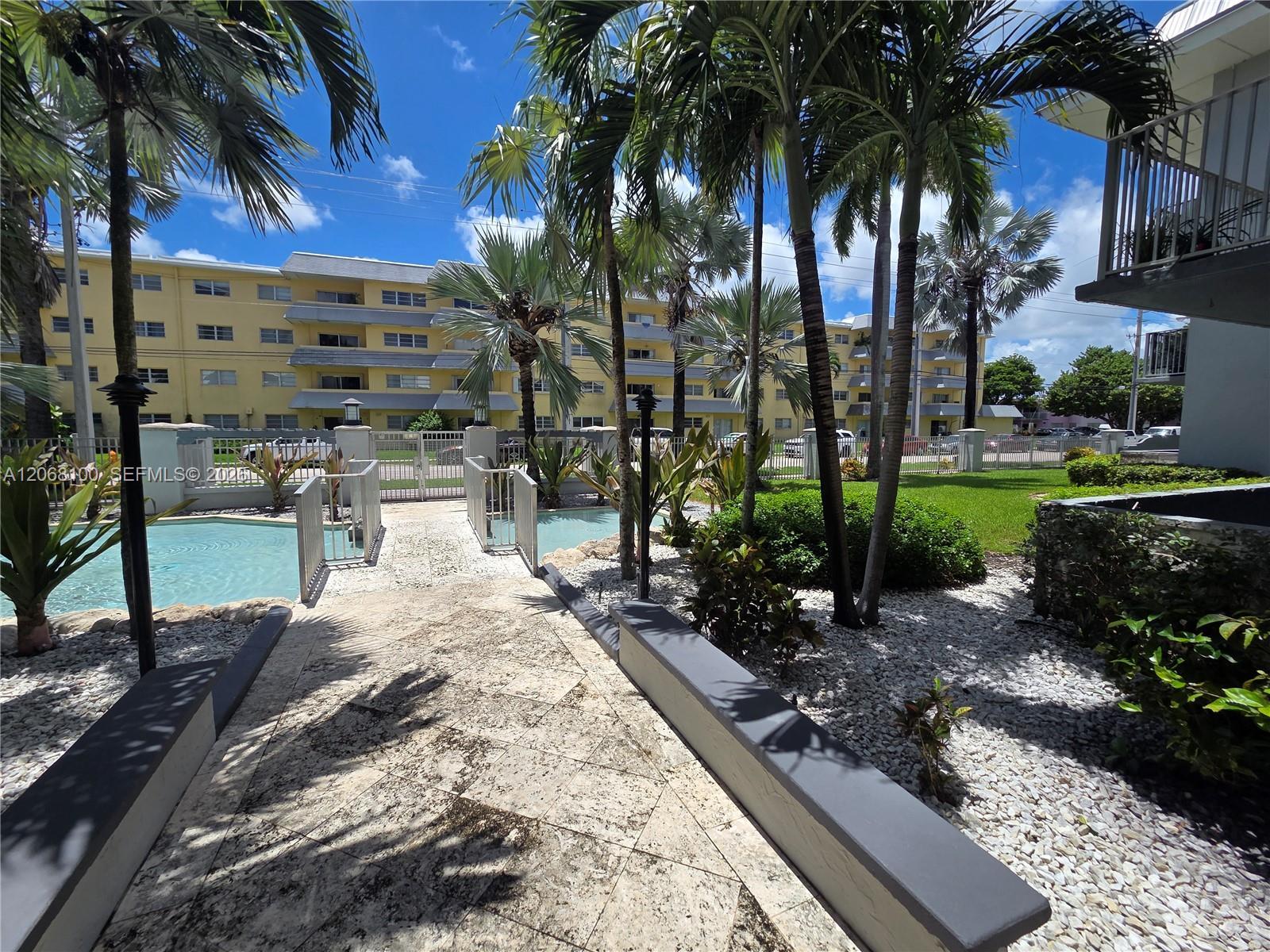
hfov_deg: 106.2
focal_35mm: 13
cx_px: 635
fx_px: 477
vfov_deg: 89.9
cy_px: 476
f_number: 2.2
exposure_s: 1/2391
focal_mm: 2.2
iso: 50
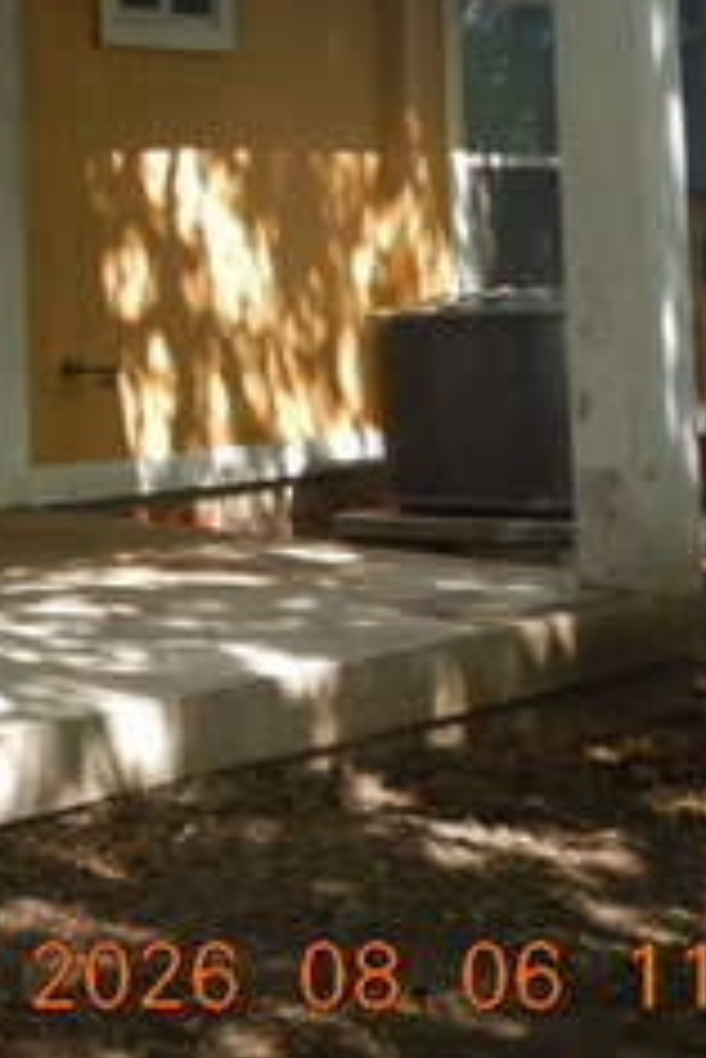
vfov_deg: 28.6
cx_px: -427
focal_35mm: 68
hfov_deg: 17.5
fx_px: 1997
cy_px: 122
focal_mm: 4.3
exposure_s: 1/250
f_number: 2.8
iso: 125
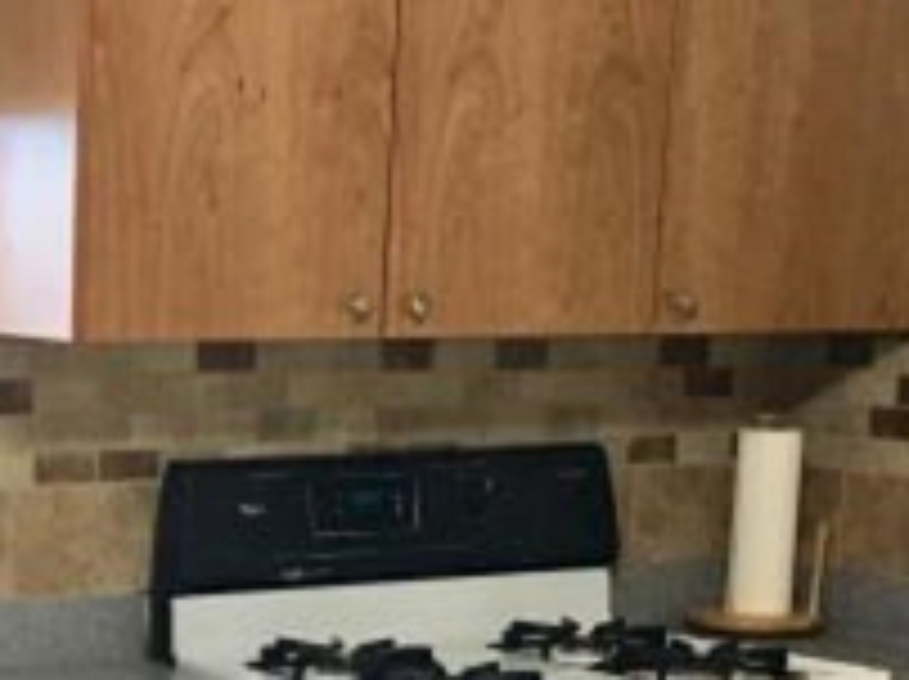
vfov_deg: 15.6
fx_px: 2413
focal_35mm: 92
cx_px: -18
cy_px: 757
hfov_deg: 20.6
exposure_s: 1/30
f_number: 2.2
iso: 40
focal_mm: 4.15
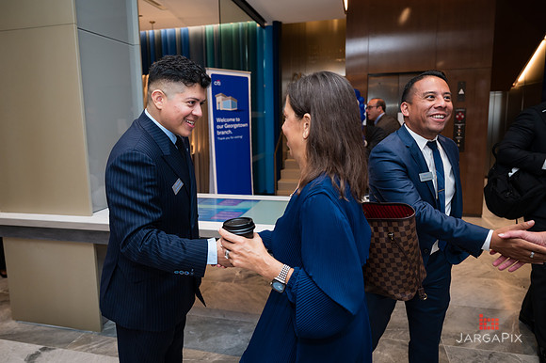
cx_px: 262
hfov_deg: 71.4
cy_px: 174
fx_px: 379
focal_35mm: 25
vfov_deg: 51.2
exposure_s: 1/200
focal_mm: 24
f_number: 3.2
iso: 400
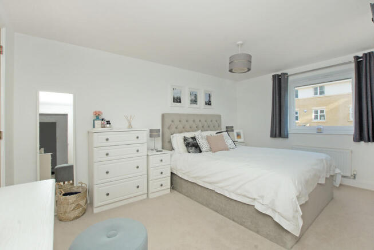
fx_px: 156
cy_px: 125
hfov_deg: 100.3
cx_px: 187
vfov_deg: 77.5
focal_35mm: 15
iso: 250
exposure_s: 1/60
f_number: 9
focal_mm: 10
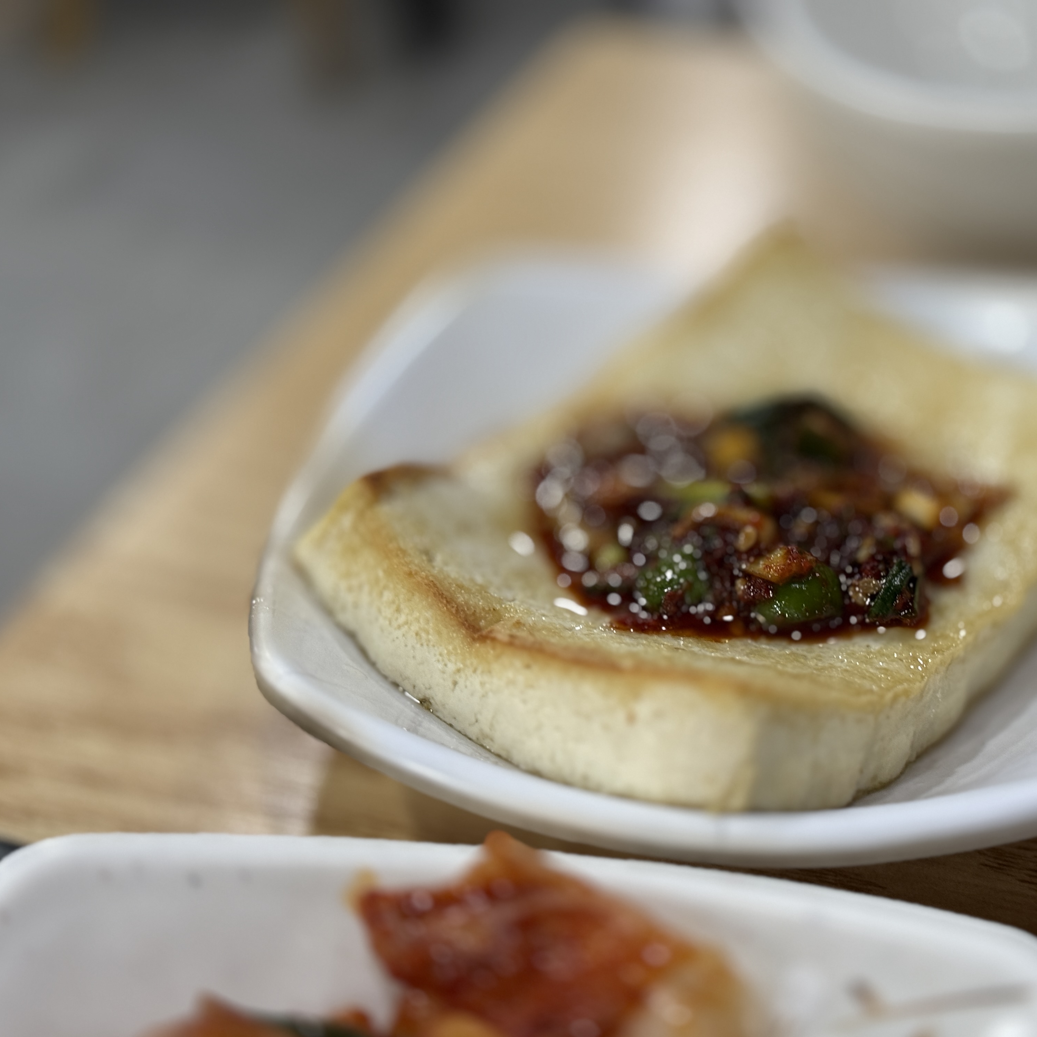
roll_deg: +0.6
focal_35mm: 57
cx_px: 677
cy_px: 521
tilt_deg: -34.2
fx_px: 1932
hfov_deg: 29.9
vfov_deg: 30.0
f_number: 1.78
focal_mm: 6.76
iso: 125
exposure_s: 1/60
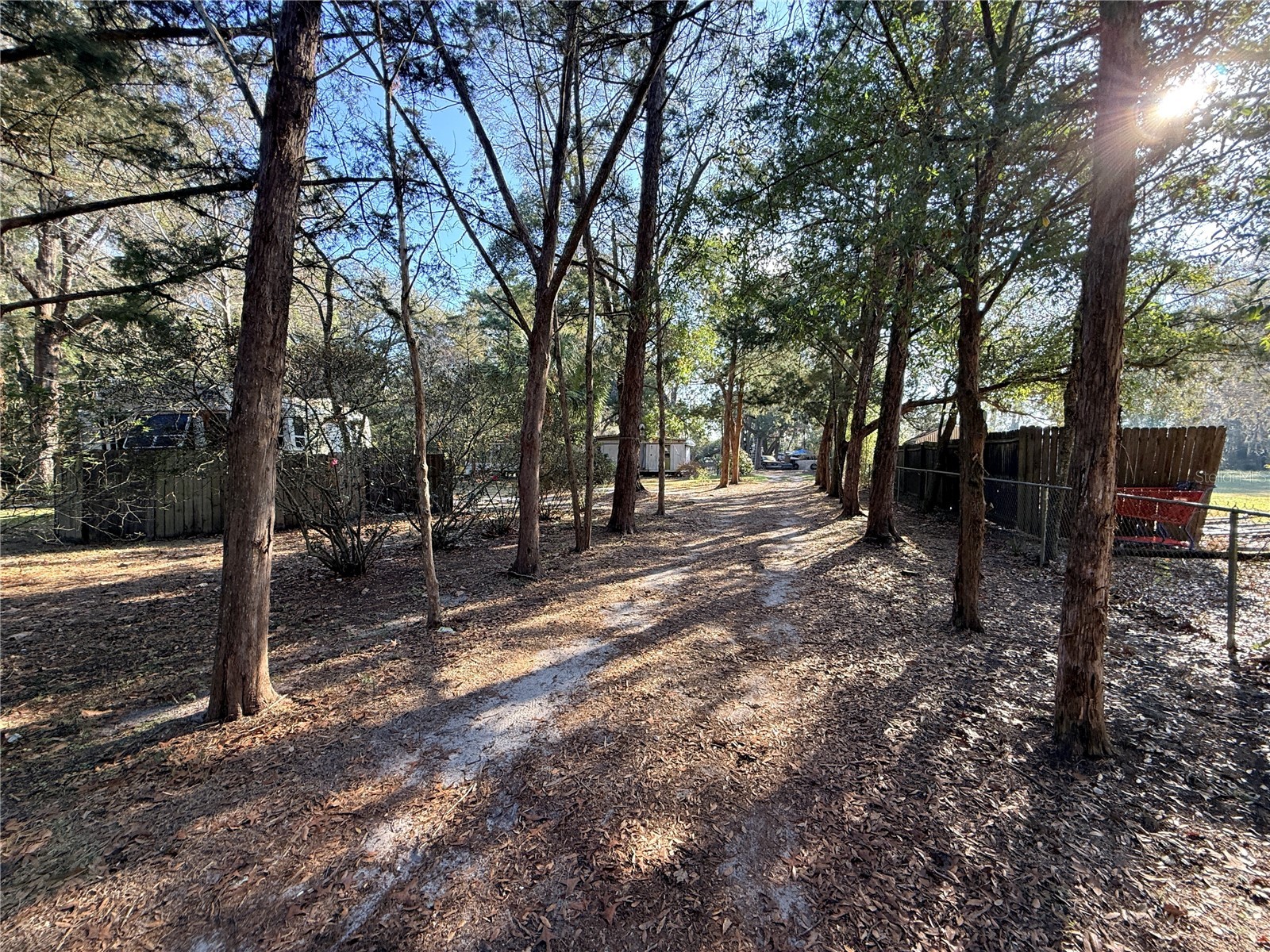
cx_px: 635
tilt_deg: +1.8
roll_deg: +1.7
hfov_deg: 102.1
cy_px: 476
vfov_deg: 85.7
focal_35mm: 14
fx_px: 514
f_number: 2.2
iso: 64
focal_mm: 2.22
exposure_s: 1/157
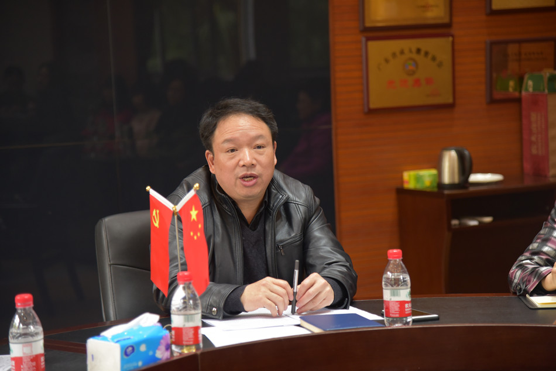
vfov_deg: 14.0
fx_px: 1514
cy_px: 186
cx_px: 278
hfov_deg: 20.8
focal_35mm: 98
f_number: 4
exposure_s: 1/60
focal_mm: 98
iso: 1600
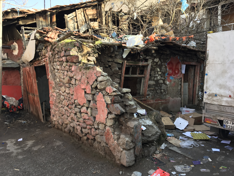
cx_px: 117
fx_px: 196
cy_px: 88
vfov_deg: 48.2
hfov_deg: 61.7
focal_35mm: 29
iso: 25
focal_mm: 4.15
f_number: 2.2
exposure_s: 1/170
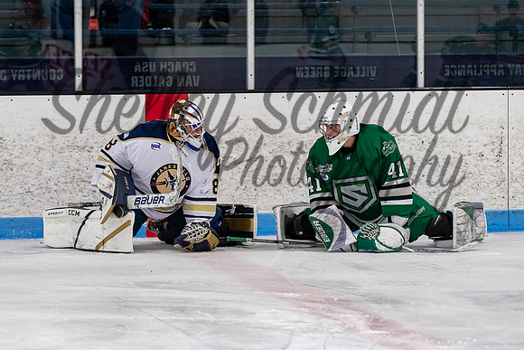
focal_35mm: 264
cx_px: 245
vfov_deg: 5.2
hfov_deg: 7.8
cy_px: 186
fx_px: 3844
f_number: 3.2
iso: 2000
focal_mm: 150
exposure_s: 1/800
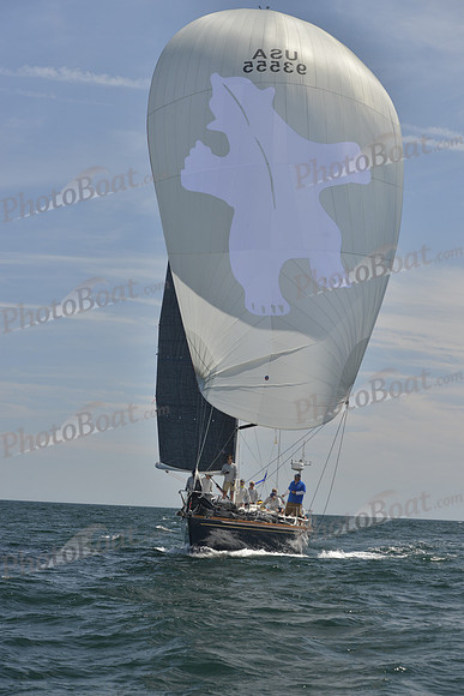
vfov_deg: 28.8
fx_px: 1352
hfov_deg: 19.5
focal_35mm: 70
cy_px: 348
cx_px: 232
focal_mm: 70
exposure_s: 1/800
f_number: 8
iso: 400
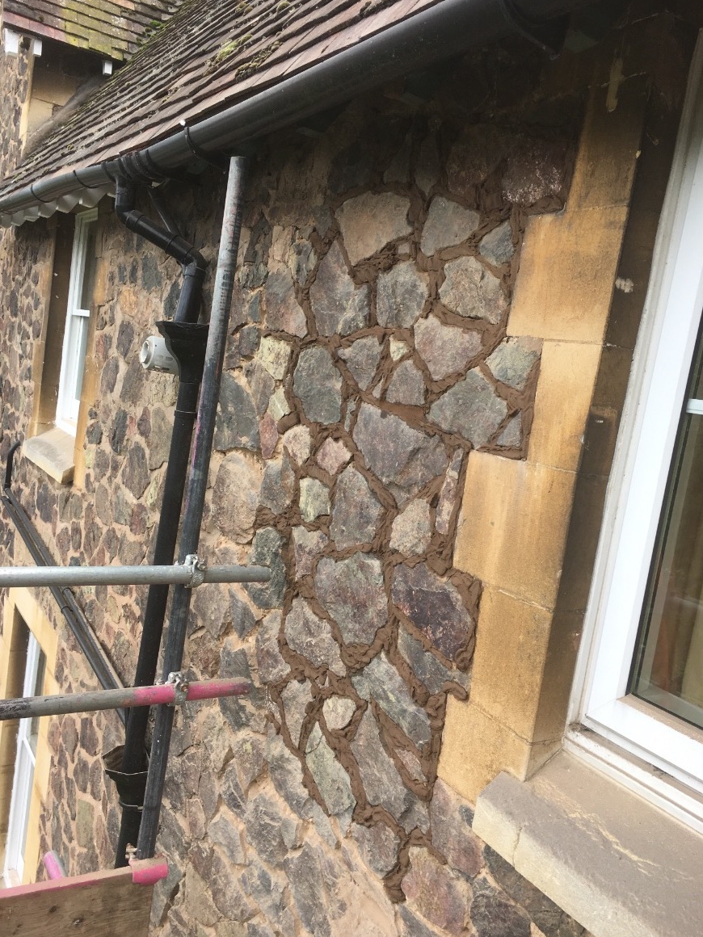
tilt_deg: -7.7
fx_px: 812
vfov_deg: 60.0
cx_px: 354
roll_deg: -9.6
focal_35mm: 30
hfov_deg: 46.8
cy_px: 461
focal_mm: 4.15
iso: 25
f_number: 2.2
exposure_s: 1/346
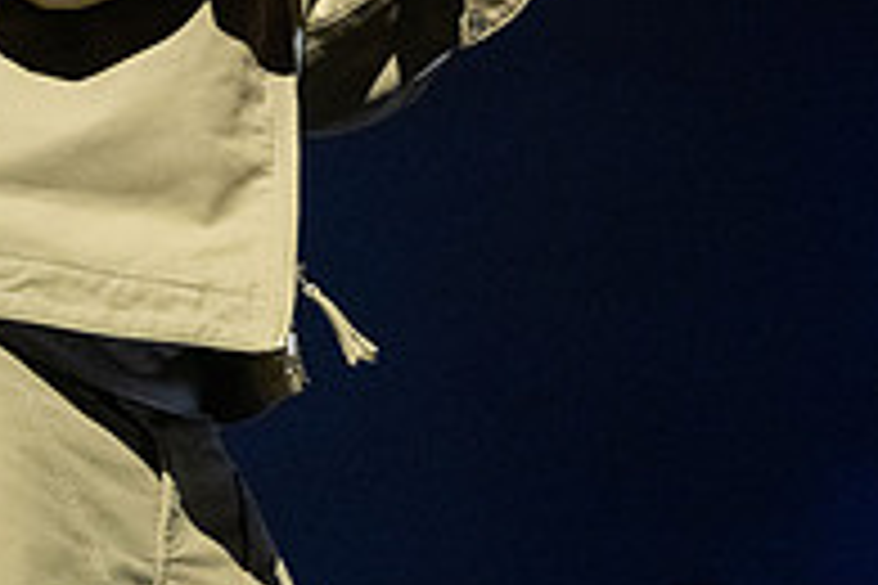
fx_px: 3536
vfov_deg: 9.2
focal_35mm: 145
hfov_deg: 14.1
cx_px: 703
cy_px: -249
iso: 5000
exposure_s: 1/320
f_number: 4
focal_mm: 46
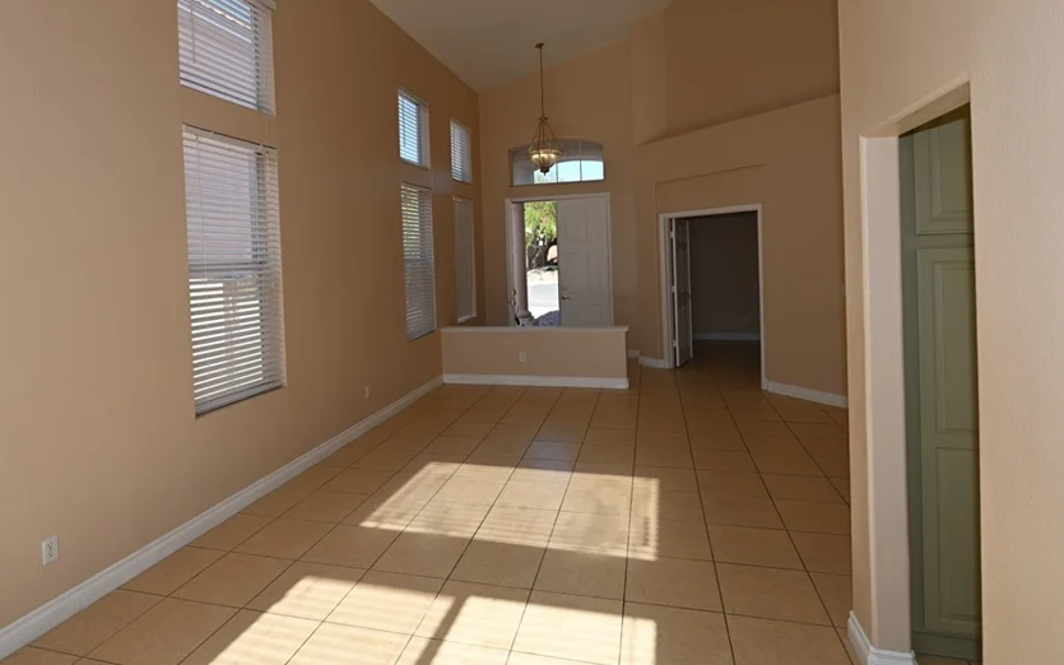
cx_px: 498
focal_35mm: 20
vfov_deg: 59.2
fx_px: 580
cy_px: 264
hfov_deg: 85.0
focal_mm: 16
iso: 100
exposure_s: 1/160
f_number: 6.3
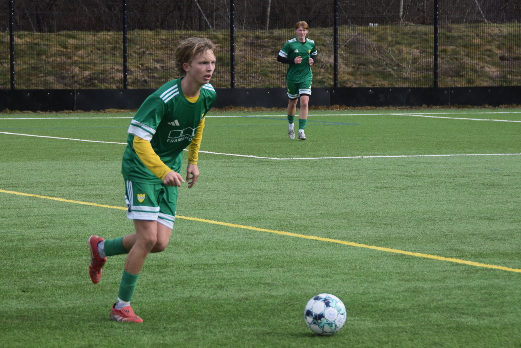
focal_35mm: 135
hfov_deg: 15.2
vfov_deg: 10.2
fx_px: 1955
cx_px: 260
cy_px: 174
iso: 400
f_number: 5.3
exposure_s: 1/1250
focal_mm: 90
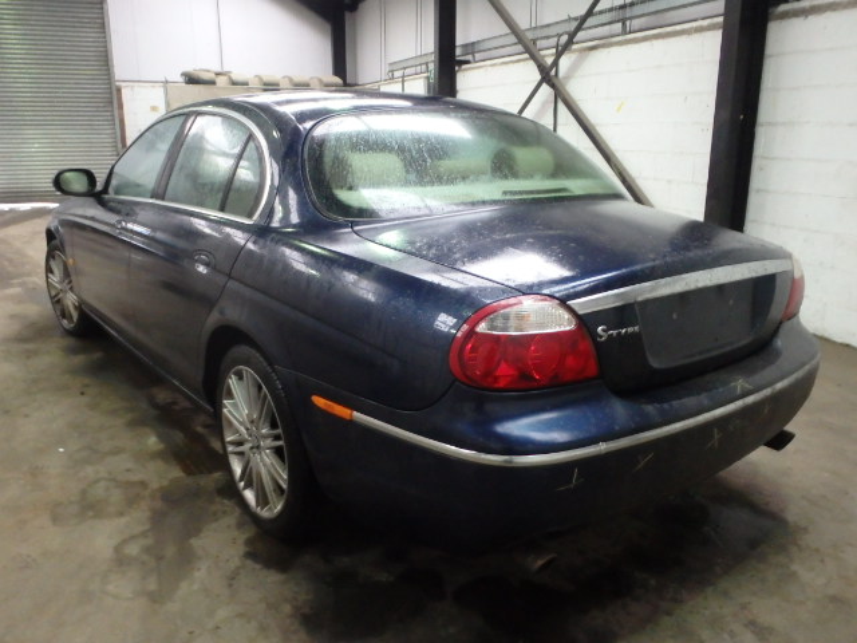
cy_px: 322
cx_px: 428
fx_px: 693
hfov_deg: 63.4
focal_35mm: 28
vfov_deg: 49.7
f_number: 3.9
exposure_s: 1/25
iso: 1600
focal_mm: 5
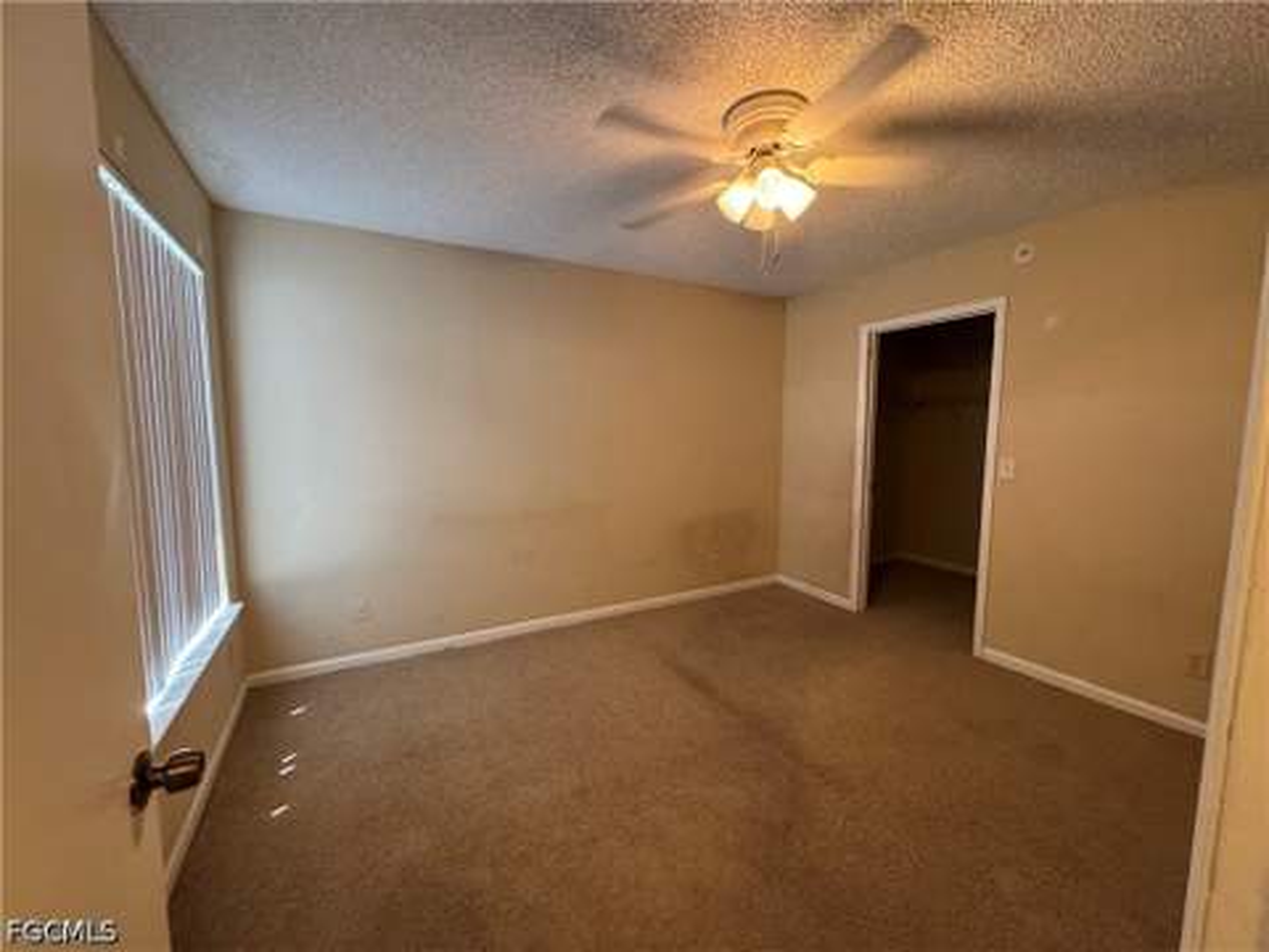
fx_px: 513
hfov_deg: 102.1
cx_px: 634
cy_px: 476
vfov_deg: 85.7
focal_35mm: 14
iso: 400
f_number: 2.2
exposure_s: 1/60
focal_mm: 2.22
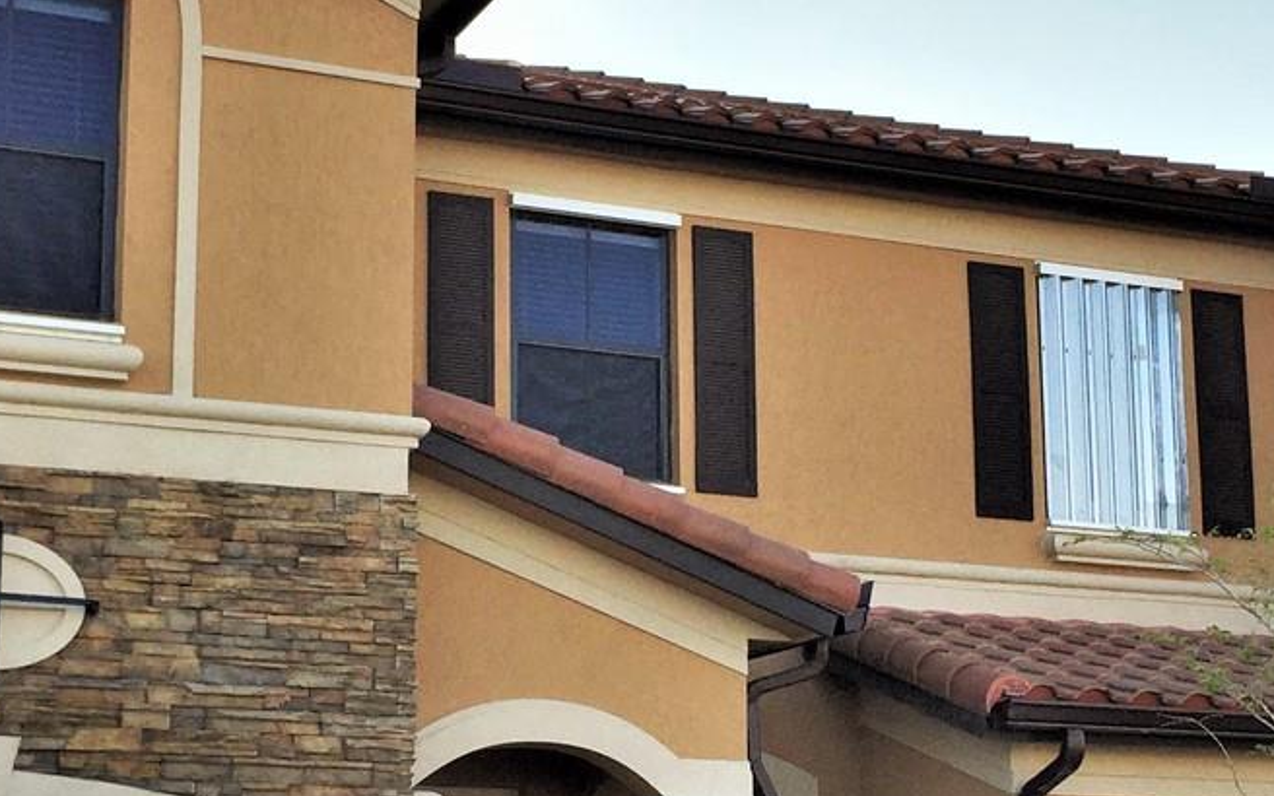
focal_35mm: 75
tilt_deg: +11.2
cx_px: 565
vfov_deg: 17.3
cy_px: 542
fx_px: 2604
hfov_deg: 27.5
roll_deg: +1.3
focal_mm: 4.15
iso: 32
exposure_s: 1/1412
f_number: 2.2
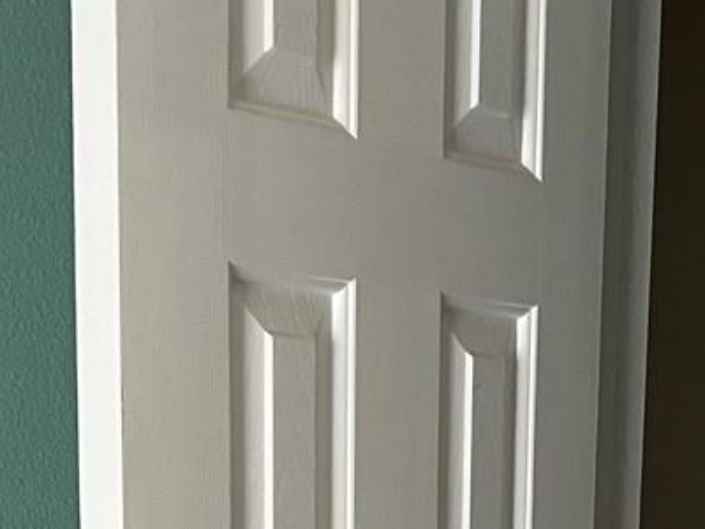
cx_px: 518
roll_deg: -1.8
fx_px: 2118
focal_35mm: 104
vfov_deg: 13.2
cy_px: 848
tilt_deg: -10.8
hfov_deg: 18.8
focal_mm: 5.7
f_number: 1.5
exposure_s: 1/60
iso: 200
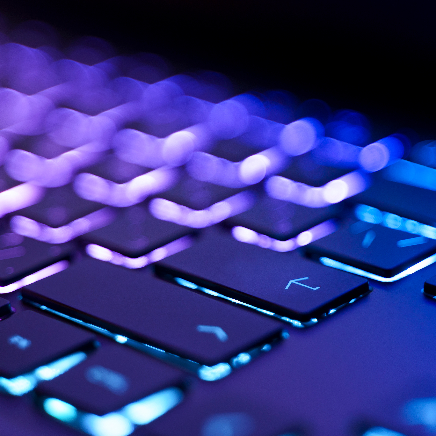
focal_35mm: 96
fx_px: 1368
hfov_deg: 18.1
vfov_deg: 18.1
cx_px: 228
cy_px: 218
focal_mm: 75
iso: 320
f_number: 2.8
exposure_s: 1/20
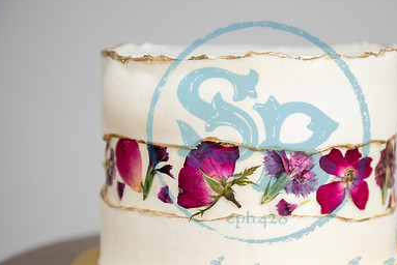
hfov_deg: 19.2
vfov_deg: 12.9
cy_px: 169
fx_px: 1170
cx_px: 255
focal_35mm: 106
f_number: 2.8
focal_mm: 70
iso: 400
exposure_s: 1/400
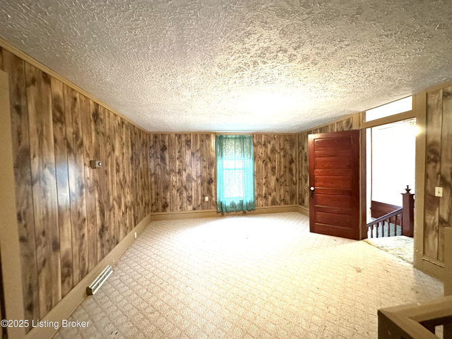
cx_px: 226
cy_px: 170
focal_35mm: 14
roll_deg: +0.6
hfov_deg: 102.1
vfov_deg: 85.7
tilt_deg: -2.7
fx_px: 183
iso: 1000
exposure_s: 1/60
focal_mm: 2.22
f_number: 2.2
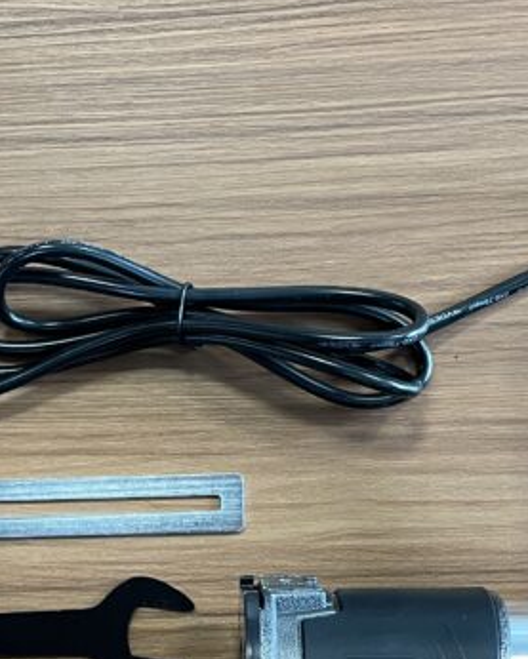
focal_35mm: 75
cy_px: 640
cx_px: 164
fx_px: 1464
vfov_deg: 24.4
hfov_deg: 20.3
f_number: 1.6
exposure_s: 1/50
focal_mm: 4.2
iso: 160
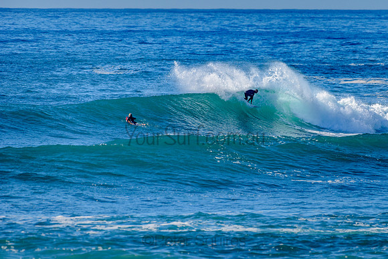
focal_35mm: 613
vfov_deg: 2.2
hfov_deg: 3.4
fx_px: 6610
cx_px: 238
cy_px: 110
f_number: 5.6
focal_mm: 500
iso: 200
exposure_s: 1/2000
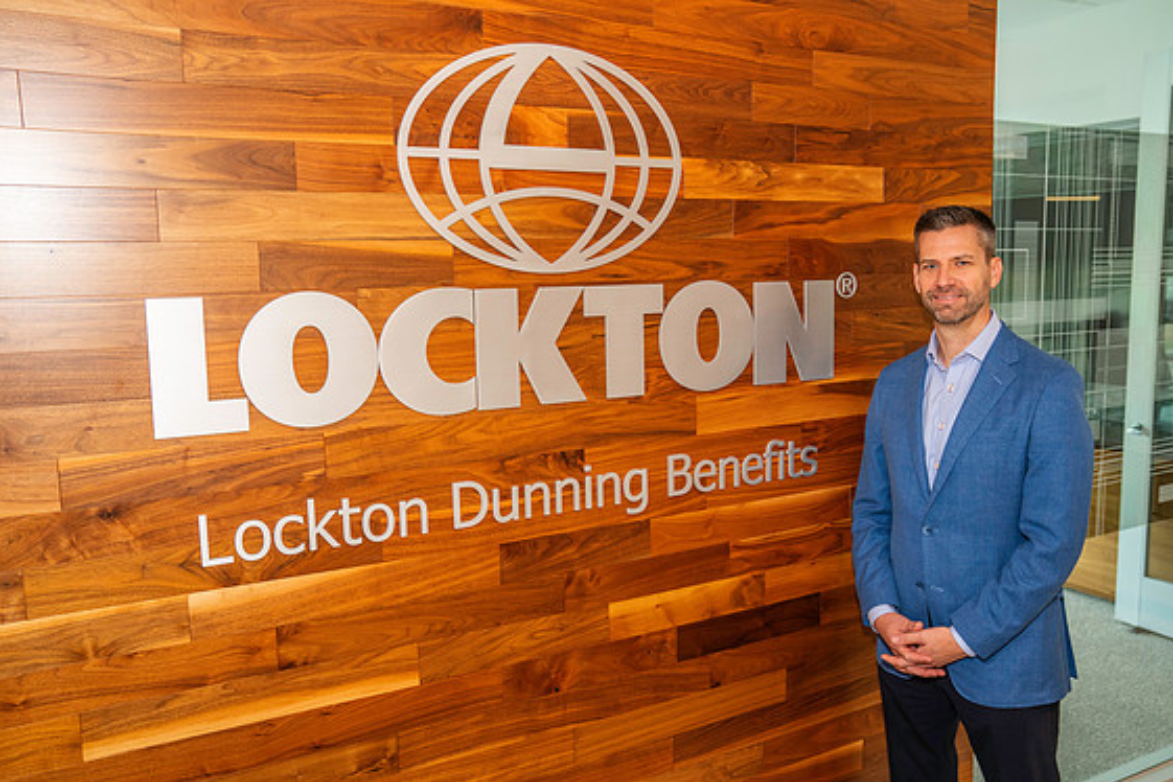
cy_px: 388
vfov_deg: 42.3
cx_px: 604
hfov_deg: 60.3
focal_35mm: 31
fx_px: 1010
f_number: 4
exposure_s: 1/200
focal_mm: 30
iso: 1250
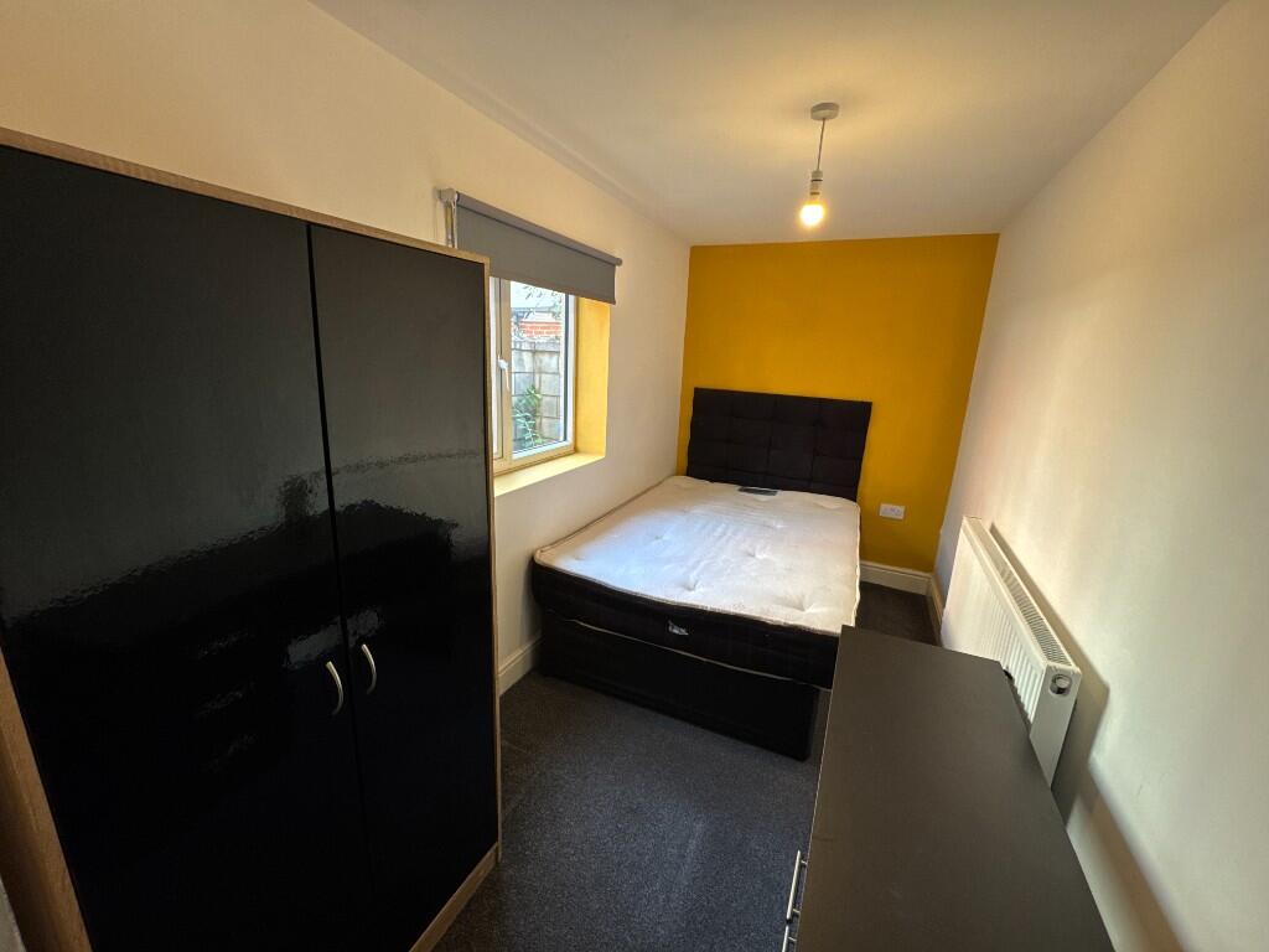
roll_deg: -3.6
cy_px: 476
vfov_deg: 85.7
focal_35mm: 14
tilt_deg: -16.2
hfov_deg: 102.1
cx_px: 634
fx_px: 513
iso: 160
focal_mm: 2.22
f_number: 2.2
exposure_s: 1/50
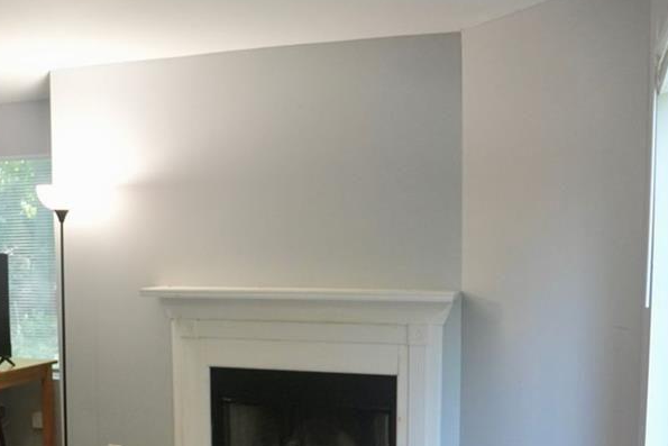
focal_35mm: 44
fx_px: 814
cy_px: 351
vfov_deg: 30.0
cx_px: 254
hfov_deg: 44.3
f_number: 2.8
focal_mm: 17
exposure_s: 1/160
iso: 1600
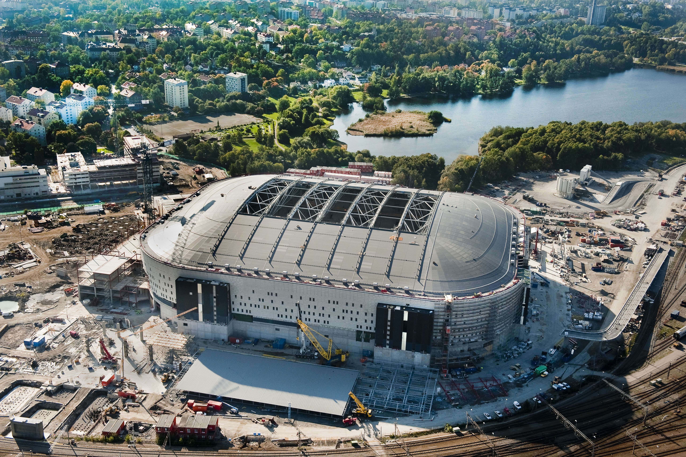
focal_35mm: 40
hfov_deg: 48.5
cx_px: 343
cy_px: 228
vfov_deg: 33.4
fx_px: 762
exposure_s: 1/1000
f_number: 6.3
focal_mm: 40
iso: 800
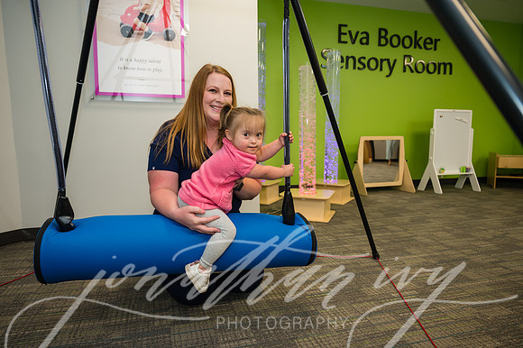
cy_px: 174
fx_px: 348
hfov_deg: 73.8
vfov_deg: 53.1
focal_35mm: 24
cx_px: 262
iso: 2500
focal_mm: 24
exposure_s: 1/200
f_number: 3.5
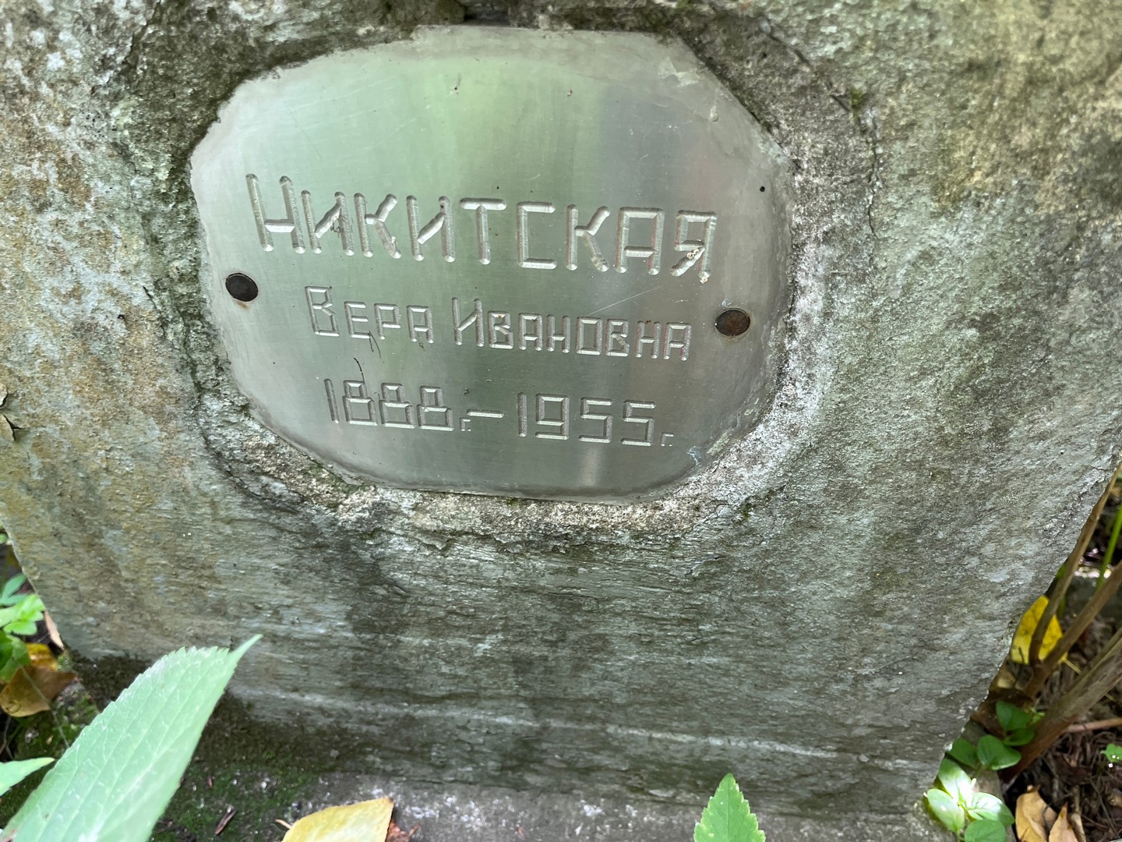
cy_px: 421
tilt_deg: -36.2
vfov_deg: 53.1
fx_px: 843
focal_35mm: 26
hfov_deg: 67.3
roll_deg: -0.5
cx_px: 561
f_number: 1.6
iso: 125
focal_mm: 5.1
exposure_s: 1/118
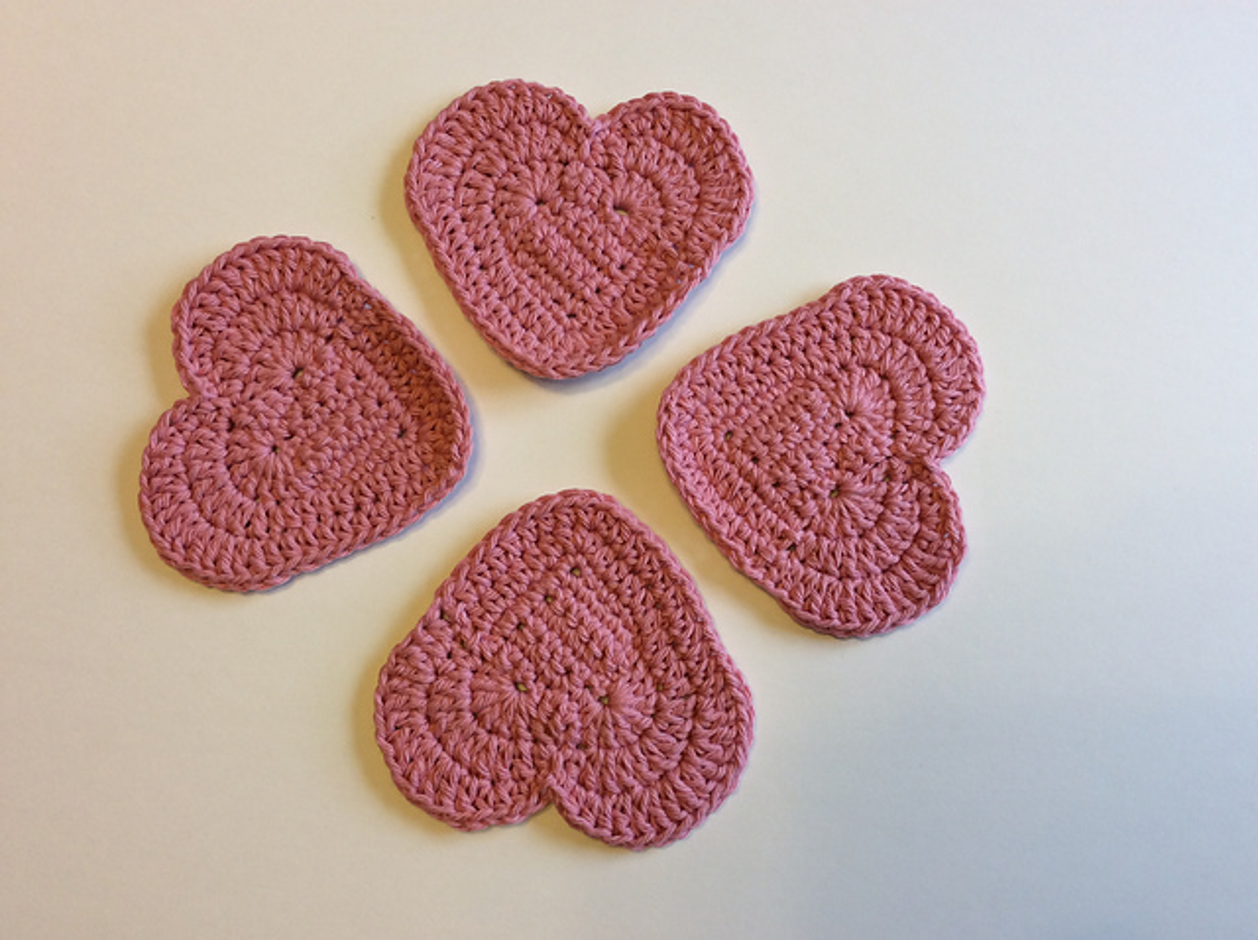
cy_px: 470
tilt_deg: -80.2
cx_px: 629
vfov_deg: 44.1
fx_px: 1161
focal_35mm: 32
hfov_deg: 56.9
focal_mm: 3.3
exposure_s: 1/30
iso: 32
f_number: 2.4
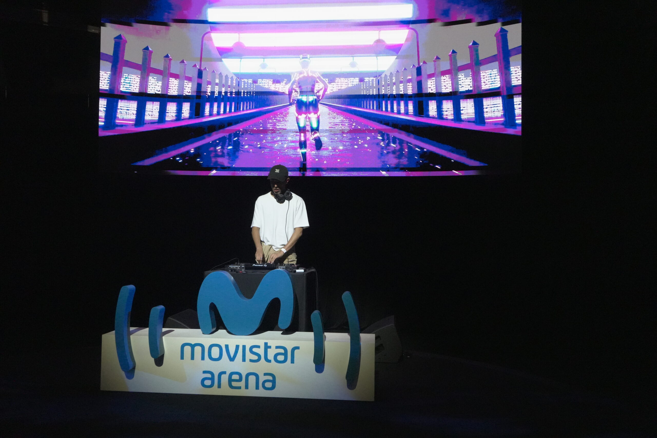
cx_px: 328
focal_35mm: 29
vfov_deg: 44.6
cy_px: 219
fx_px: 534
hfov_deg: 63.2
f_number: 7.1
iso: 5000
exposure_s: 1/250
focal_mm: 19.5
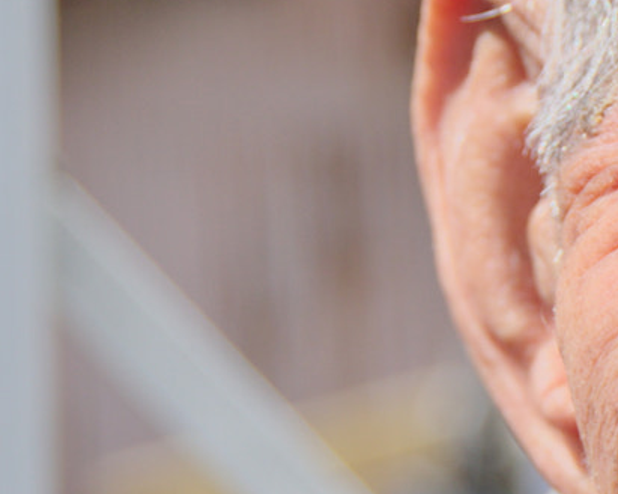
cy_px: 343
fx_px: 6158
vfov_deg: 4.6
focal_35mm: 337
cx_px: 1250
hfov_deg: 5.6
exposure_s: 1/250
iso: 200
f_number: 4.5
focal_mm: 48
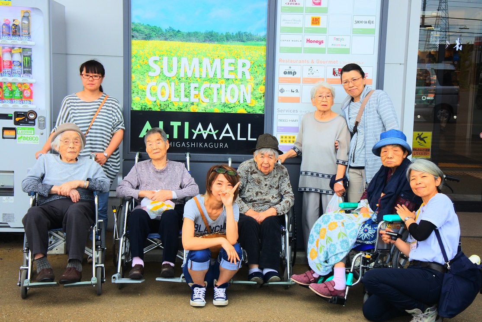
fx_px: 763
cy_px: 161
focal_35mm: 57
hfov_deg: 35.0
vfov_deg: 23.8
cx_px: 241
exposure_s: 1/250
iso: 220
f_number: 4.8
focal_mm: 21.4
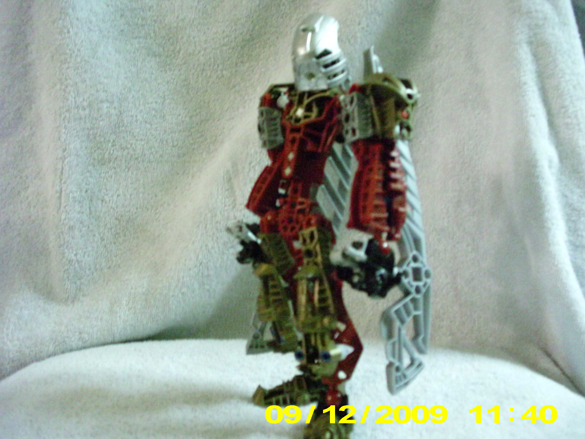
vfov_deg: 37.7
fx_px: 642
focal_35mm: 38
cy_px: 220
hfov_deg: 49.0
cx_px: 292
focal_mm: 6.3
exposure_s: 1/13
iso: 1600
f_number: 3.1
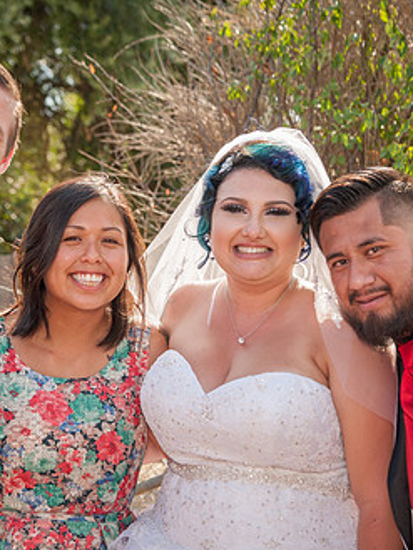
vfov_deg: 20.6
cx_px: 206
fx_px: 1510
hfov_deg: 15.6
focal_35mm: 95
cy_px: 308
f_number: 5
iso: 200
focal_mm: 56
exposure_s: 1/640
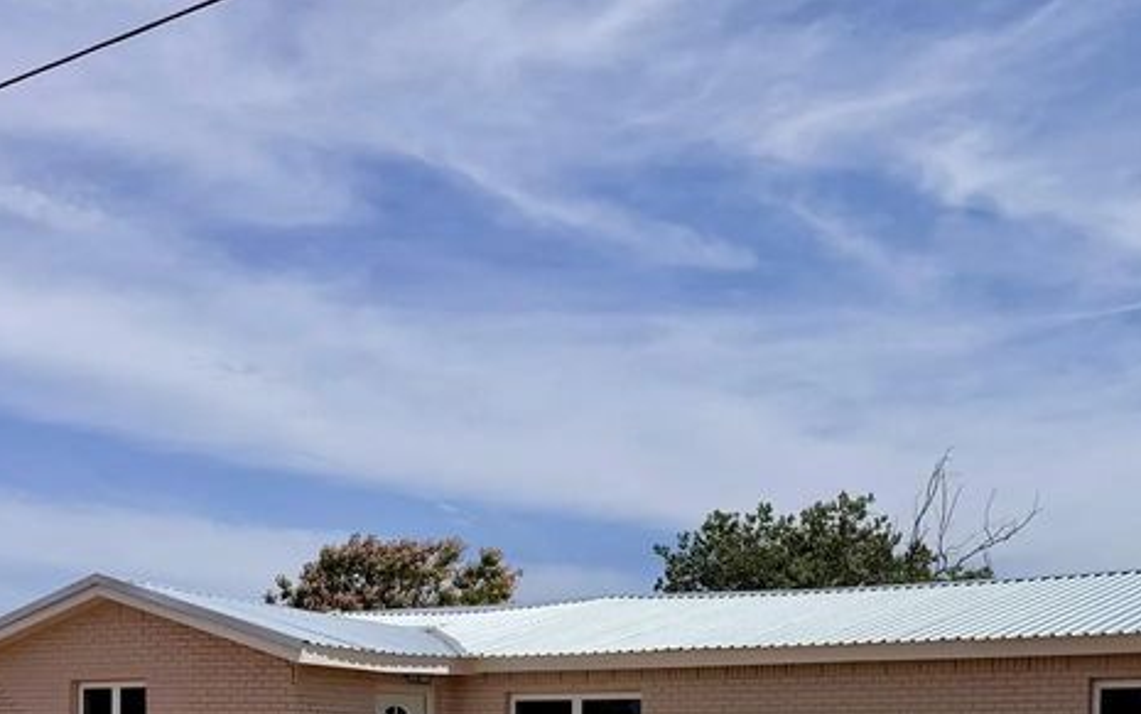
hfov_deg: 36.0
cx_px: 719
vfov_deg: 21.7
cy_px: 822
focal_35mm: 56
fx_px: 1742
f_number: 1.78
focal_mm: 6.76
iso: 80
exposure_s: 1/9091
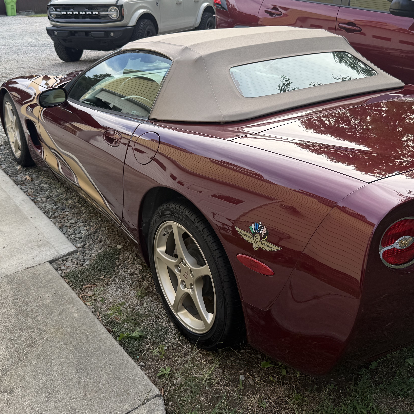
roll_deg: +3.5
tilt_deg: -22.4
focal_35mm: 37
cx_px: 177
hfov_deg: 44.8
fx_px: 501
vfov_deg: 44.8
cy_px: 182
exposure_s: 1/765
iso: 80
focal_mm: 6.76
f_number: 1.78
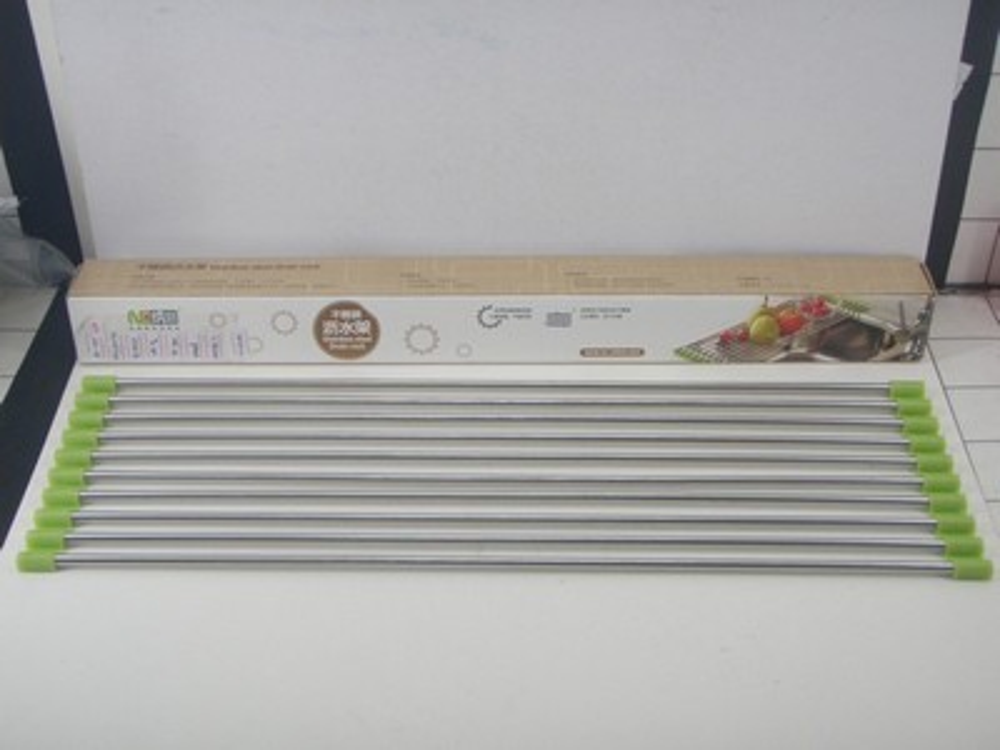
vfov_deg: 28.6
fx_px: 1473
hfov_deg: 37.5
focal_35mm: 51
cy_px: 375
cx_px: 500
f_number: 4
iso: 160
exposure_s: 1/40
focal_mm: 9.13
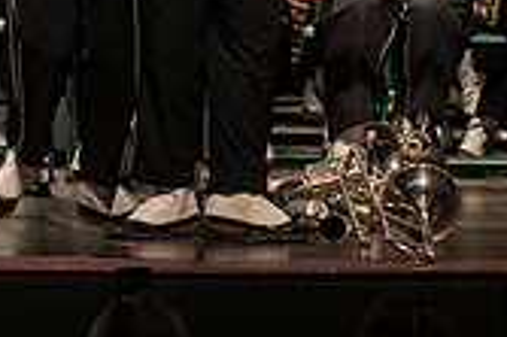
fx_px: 9778
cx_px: 249
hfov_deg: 3.0
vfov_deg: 2.0
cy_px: -240
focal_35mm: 695
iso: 1250
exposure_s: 1/500
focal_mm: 200
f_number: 3.5
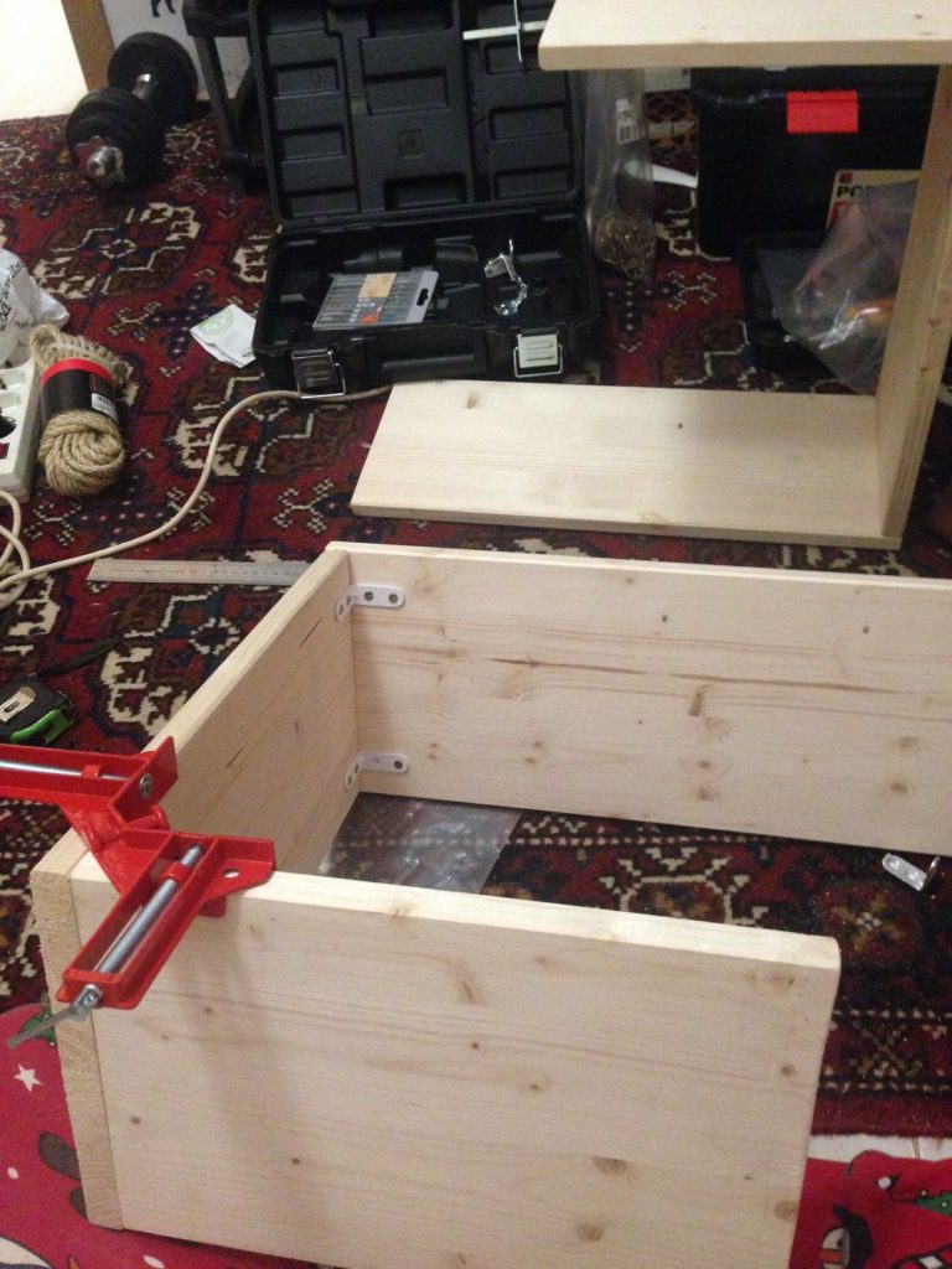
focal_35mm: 33
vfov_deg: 55.4
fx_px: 1210
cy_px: 634
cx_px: 476
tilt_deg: -45.5
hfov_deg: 42.9
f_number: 2.4
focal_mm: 4.12
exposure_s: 1/15
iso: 400
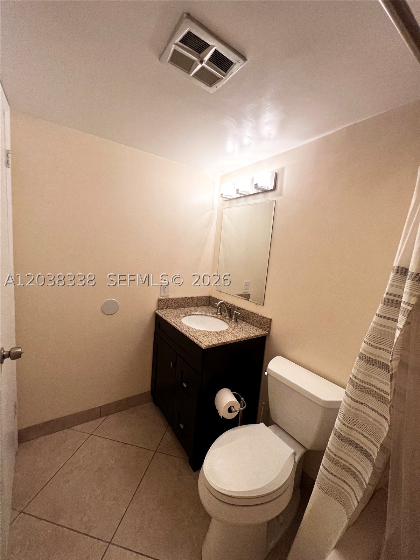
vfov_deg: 106.2
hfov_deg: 89.9
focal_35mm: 13
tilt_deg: -6.6
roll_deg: -3.7
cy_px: 280
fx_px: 210
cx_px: 210
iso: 200
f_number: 1.8
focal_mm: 1.57
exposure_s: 1/120
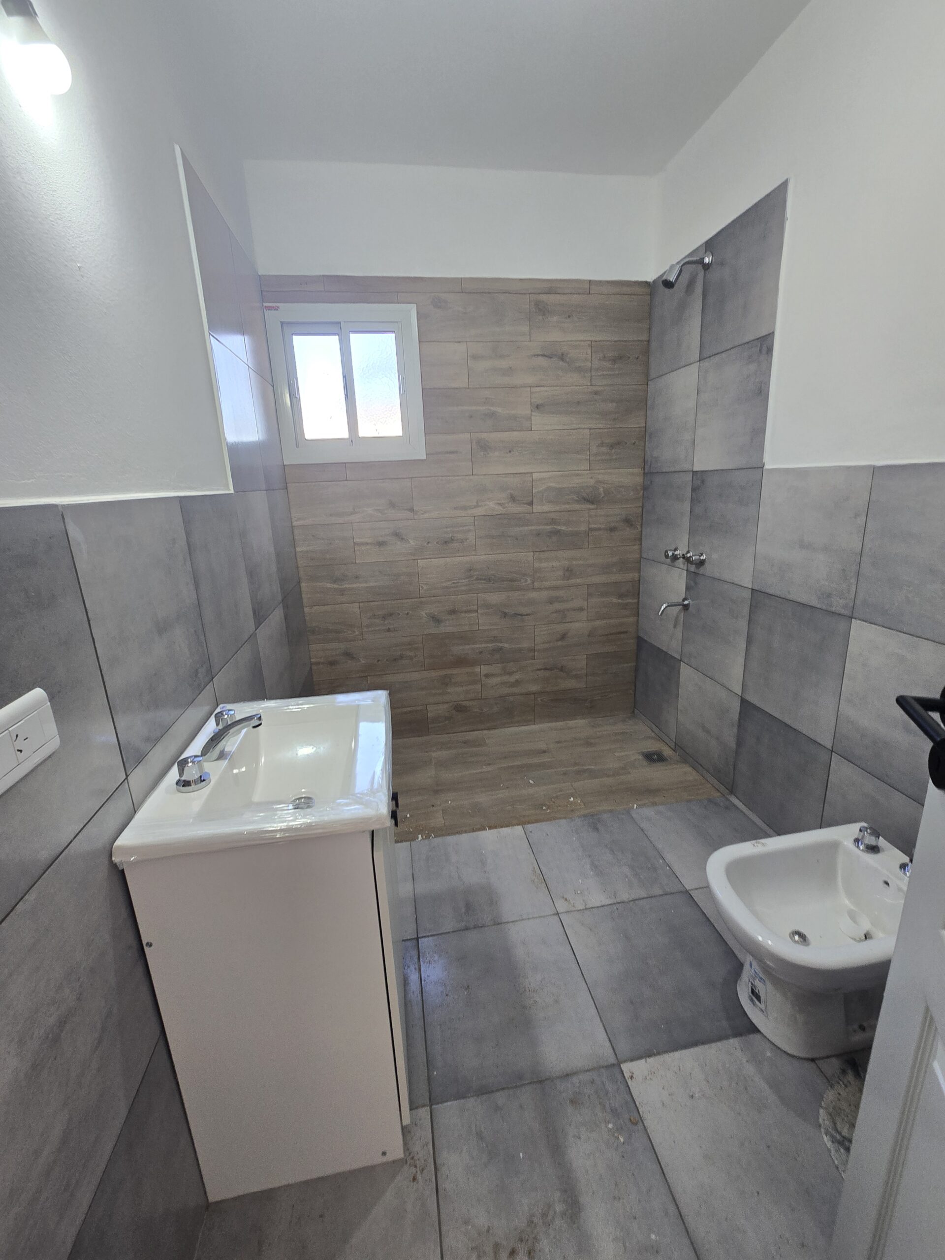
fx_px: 473
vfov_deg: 106.2
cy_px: 630
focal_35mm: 13
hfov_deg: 89.9
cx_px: 472
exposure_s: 1/50
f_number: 2.2
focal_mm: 2.2
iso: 100
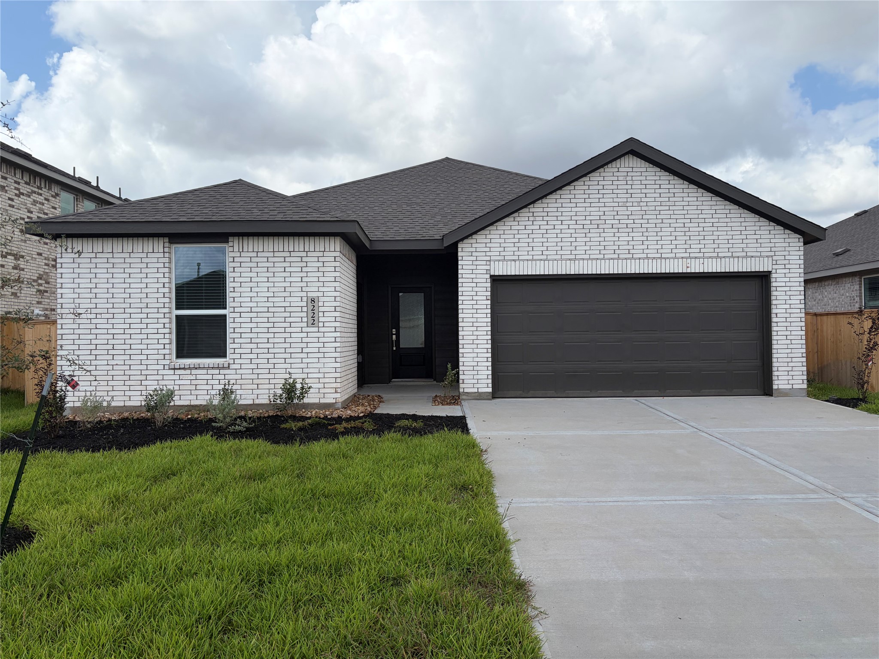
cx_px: 440
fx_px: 660
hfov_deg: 67.3
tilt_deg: +1.6
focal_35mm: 26
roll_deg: +1.0
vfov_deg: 53.1
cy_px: 330
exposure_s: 1/5348
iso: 64
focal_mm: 5.96
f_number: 1.6
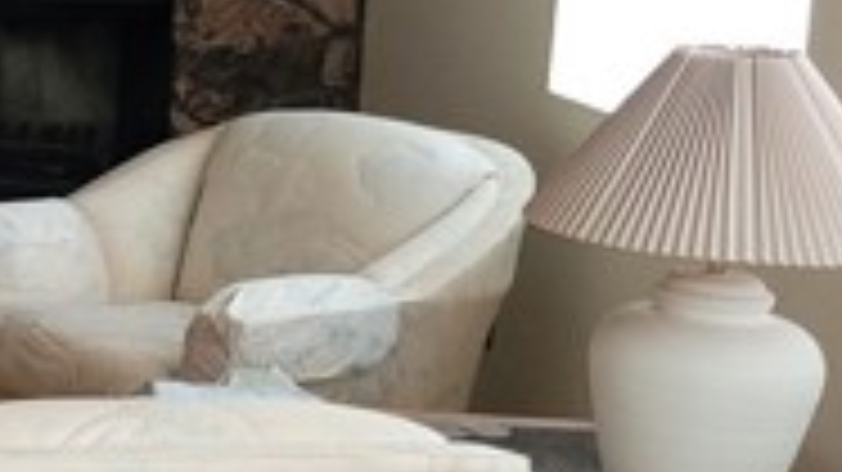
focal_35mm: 97
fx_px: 2165
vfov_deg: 12.5
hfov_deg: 19.1
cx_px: -441
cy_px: 171
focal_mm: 5.4
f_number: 1.8
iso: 160
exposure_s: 1/17
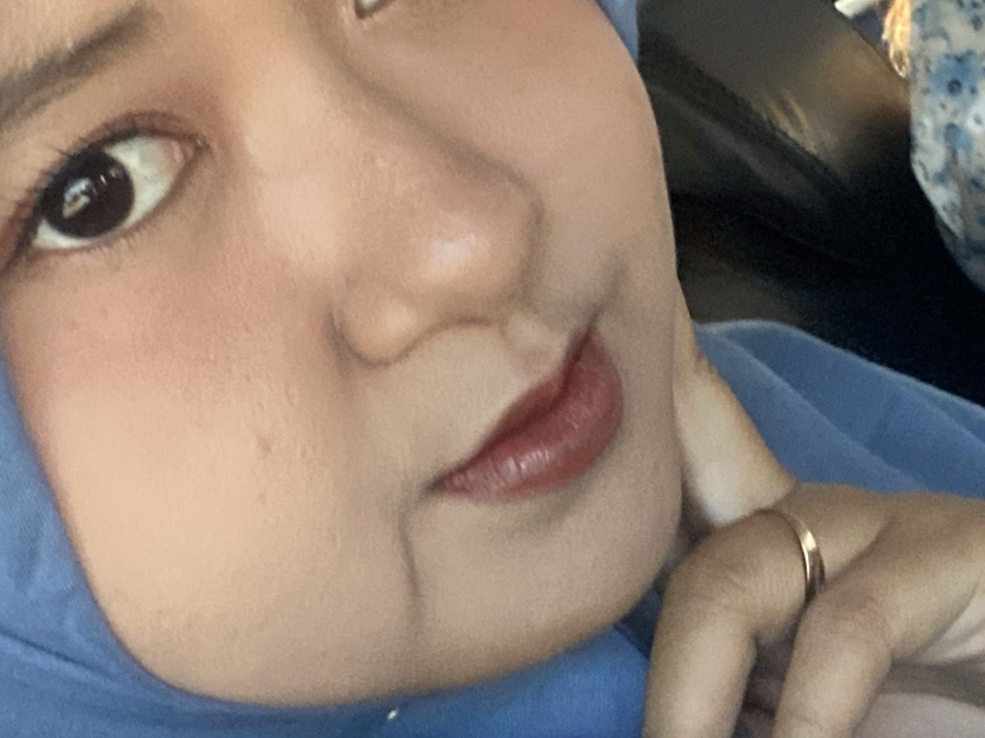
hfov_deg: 24.9
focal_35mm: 77
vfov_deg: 19.1
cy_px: 389
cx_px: 780
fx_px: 2191
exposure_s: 1/60
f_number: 2.2
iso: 320
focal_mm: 2.71
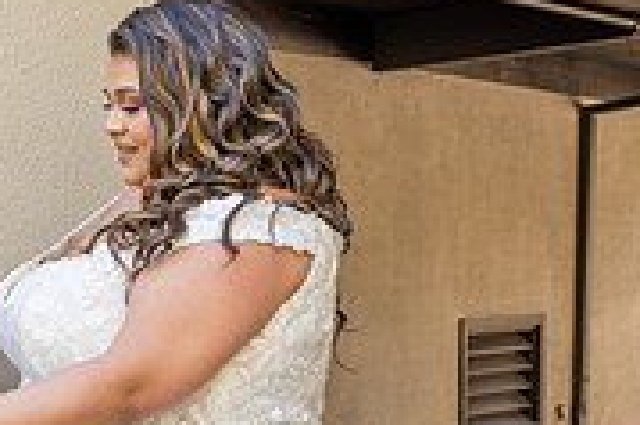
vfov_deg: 16.6
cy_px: 527
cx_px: -139
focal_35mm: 78
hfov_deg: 23.6
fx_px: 1385
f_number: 3.2
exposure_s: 1/80
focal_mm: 24
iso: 125
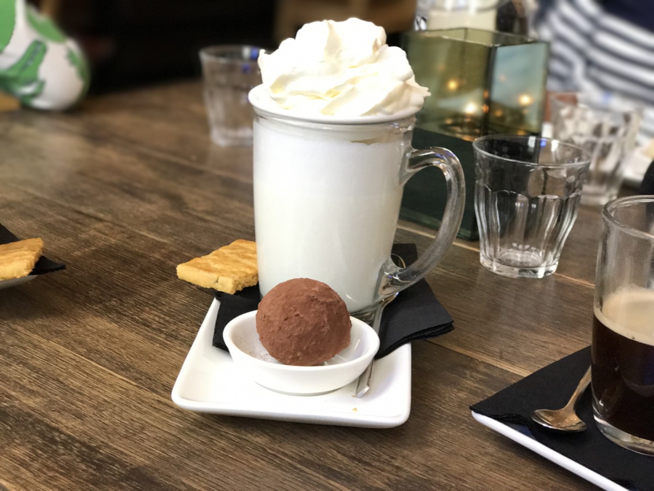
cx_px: 327
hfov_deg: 33.8
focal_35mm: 57
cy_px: 246
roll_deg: -0.2
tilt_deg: -22.8
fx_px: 1077
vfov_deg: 25.7
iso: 250
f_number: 2.8
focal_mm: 6.6
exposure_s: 1/50
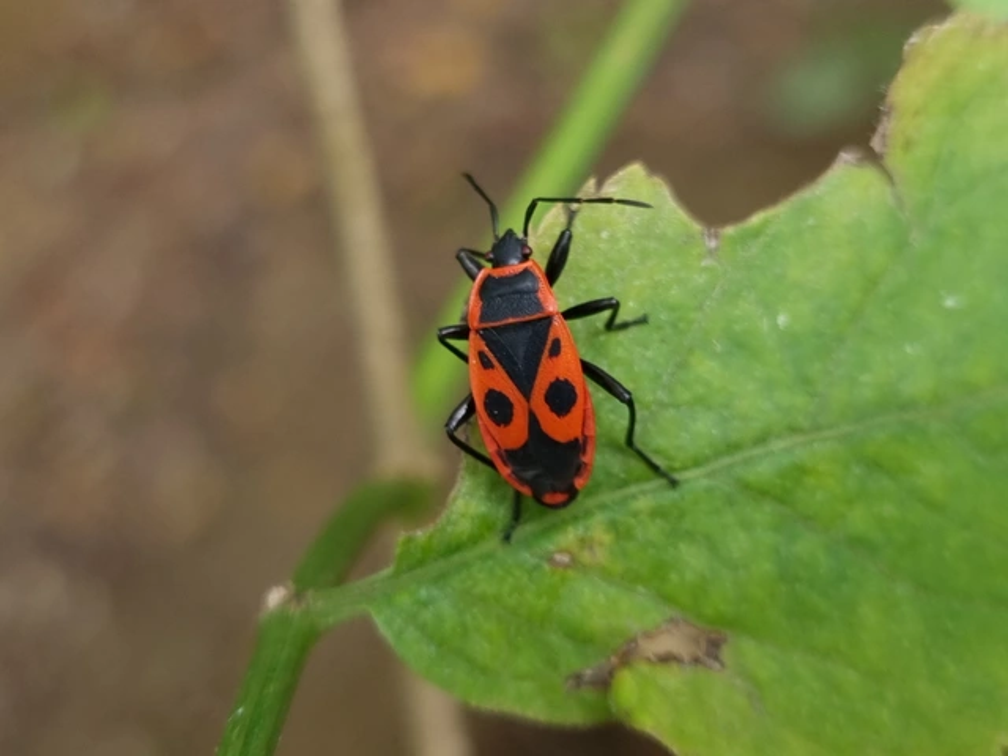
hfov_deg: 67.3
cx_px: 504
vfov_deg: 53.1
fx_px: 757
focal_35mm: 26
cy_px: 378
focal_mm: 5.4
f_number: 1.8
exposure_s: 1/50
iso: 125
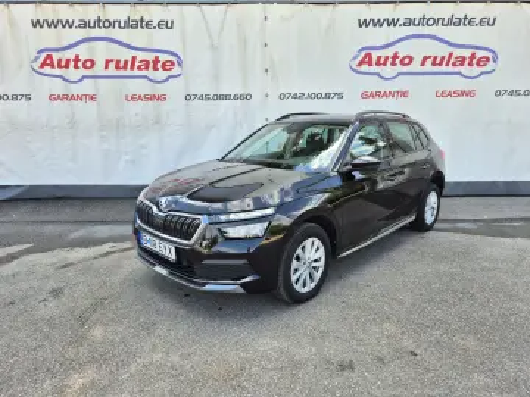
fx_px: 352
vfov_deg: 58.9
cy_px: 198
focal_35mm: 23
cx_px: 265
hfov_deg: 73.9
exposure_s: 1/306
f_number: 1.8
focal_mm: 5.4
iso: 25
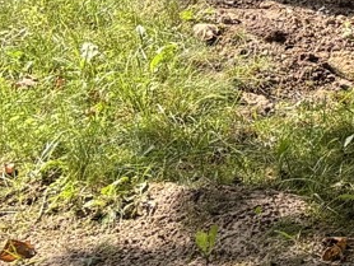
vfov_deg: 7.4
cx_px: 744
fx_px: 1914
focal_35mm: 187
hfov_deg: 9.7
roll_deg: +3.3
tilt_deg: -6.2
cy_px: -388
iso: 64
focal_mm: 5.96
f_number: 1.6
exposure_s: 1/407
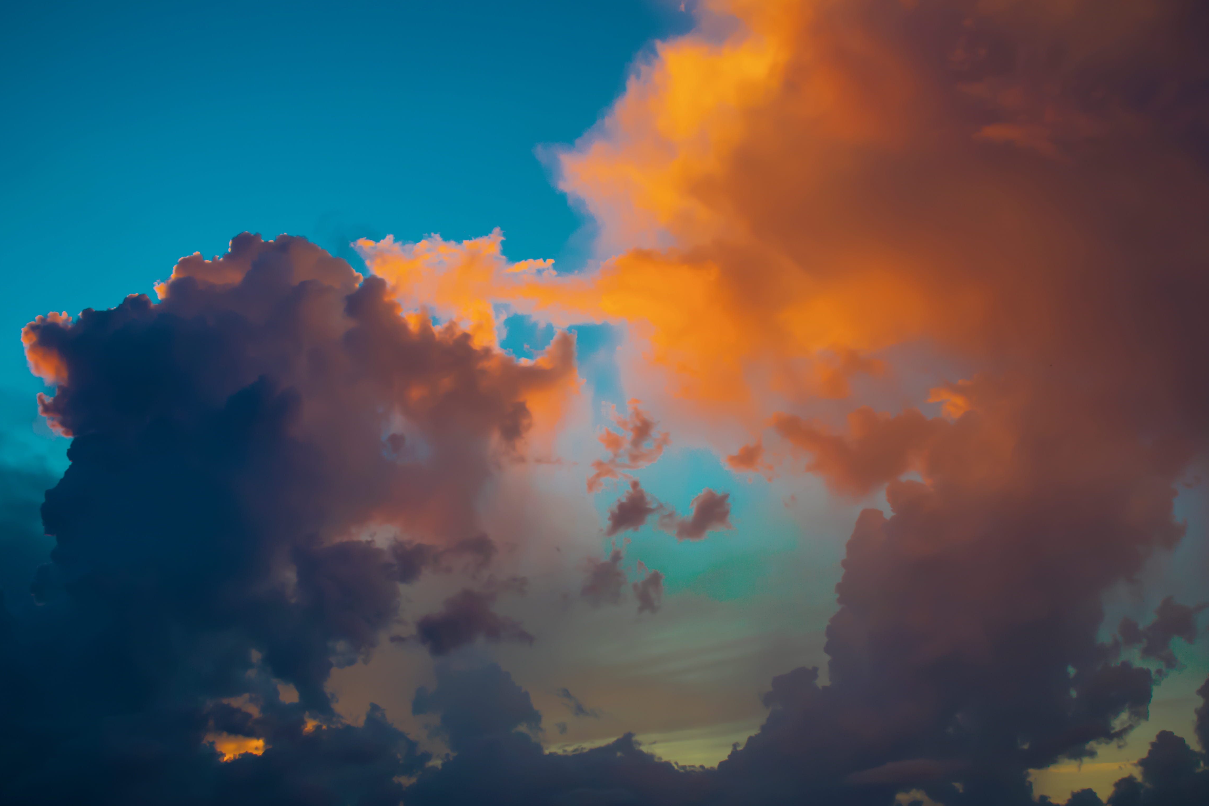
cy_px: 461
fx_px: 1578
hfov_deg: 41.9
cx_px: 653
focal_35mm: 47
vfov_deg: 28.6
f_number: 5
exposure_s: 1/200
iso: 320
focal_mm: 24
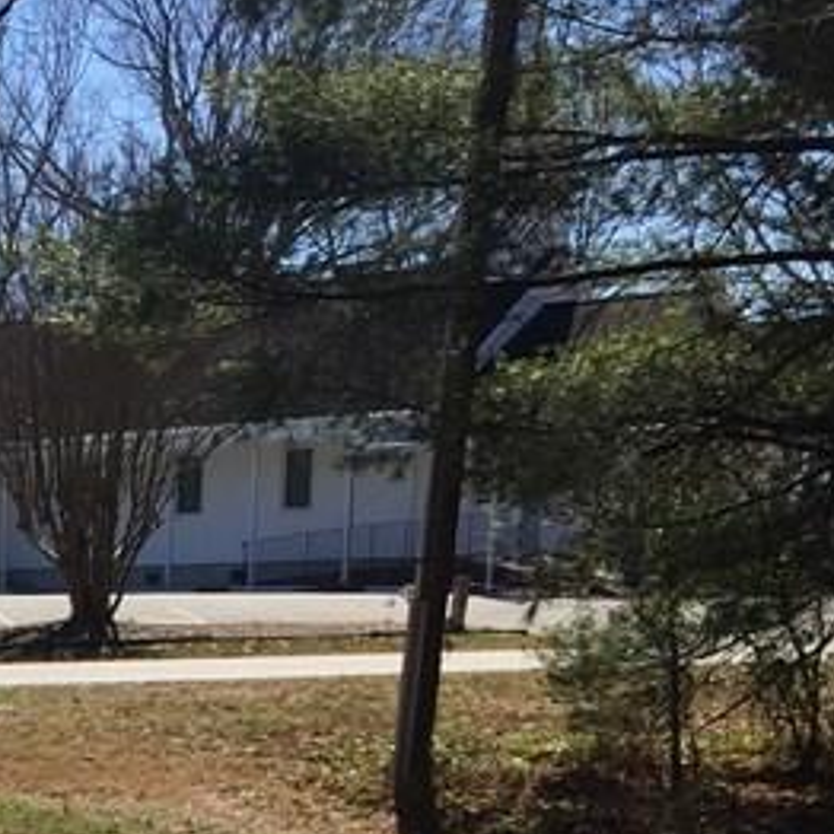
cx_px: -726
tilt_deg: -8.2
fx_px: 2726
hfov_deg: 14.9
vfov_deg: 16.4
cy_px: 1089
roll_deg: -0.6
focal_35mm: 100
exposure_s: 1/1721
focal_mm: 4.15
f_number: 2.2
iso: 32
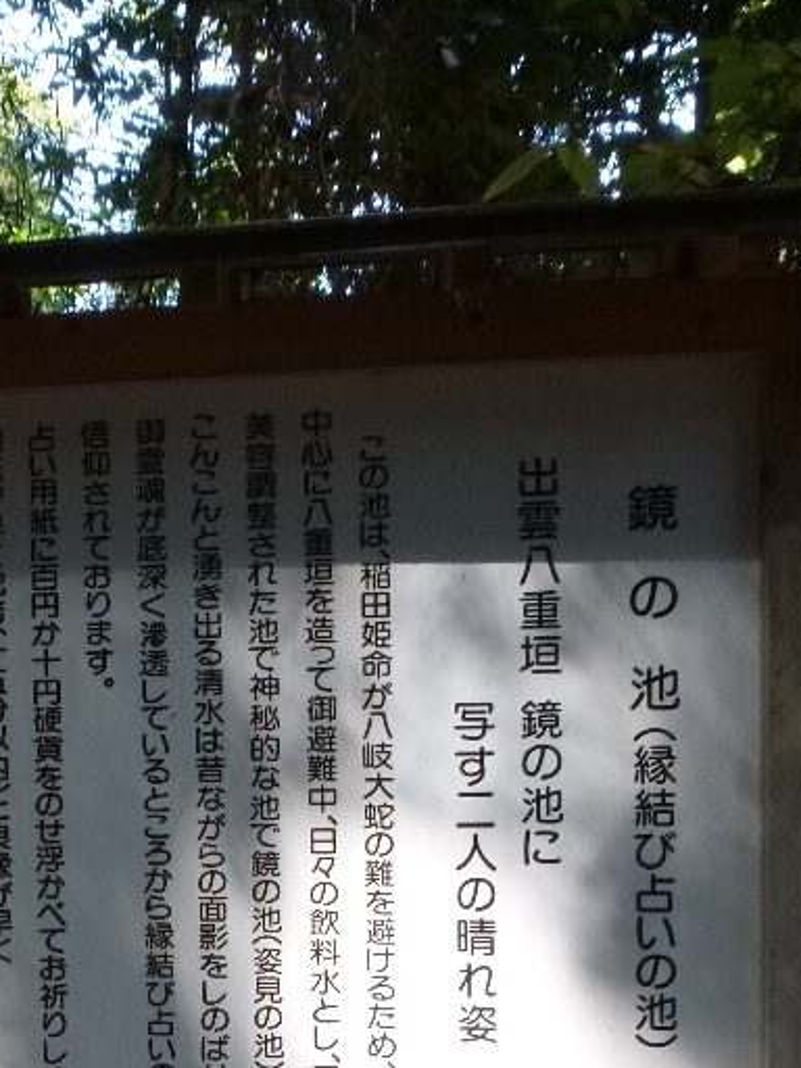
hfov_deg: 27.8
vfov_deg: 37.4
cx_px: 48
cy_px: 786
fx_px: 1543
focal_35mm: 50
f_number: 3.9
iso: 250
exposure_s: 1/60
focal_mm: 4.5
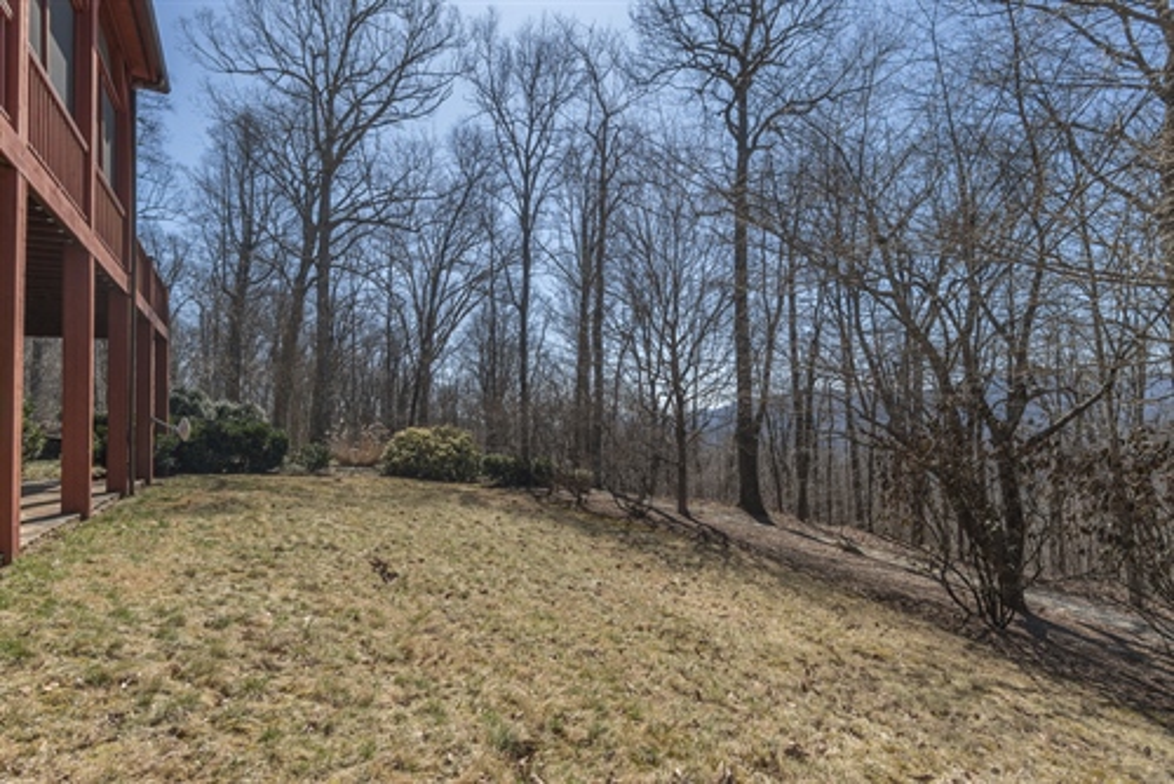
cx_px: 587
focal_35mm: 17
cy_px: 392
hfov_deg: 93.2
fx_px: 555
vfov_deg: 70.5
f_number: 7.1
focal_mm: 17
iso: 320
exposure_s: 1/1000
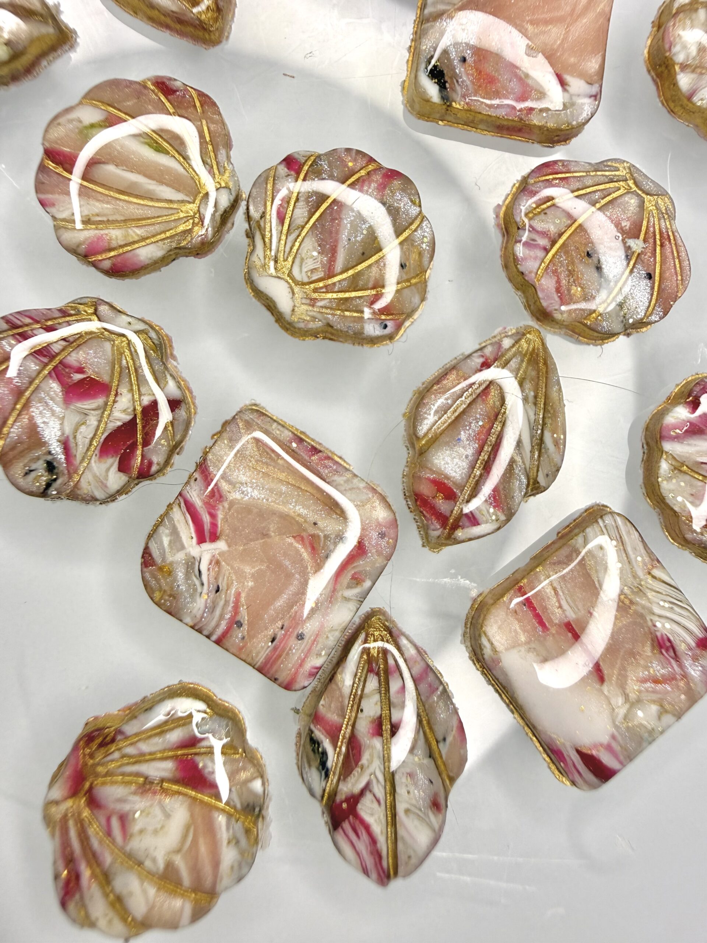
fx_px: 654
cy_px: 472
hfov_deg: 56.8
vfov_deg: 71.6
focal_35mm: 24
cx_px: 354
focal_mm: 2.22
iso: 80
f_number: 2.2
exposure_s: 1/120
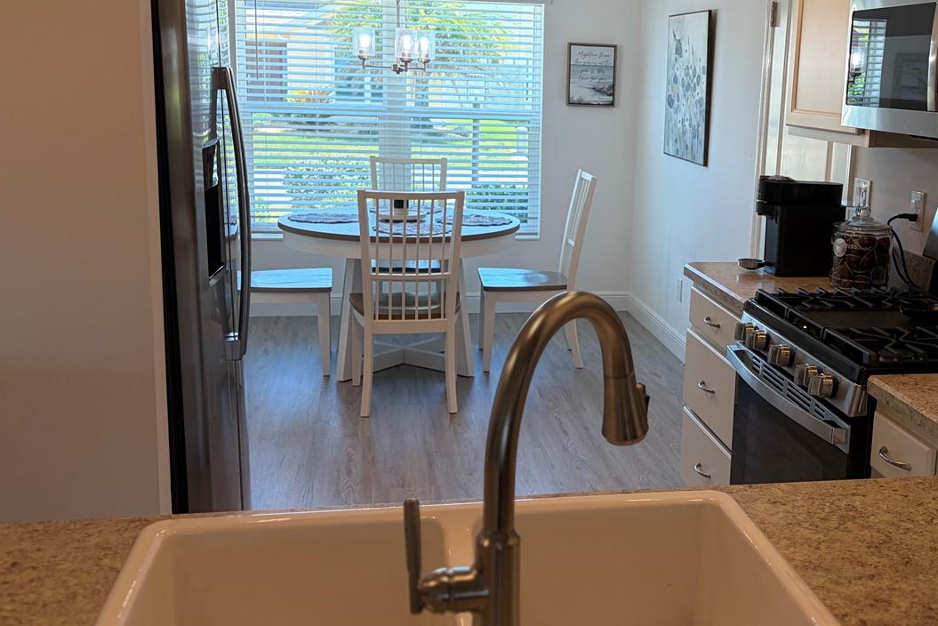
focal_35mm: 41
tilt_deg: -10.5
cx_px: 618
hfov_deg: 46.7
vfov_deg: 32.6
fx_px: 1069
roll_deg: -1.5
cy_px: 263
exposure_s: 1/170
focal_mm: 5.96
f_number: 1.6
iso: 32
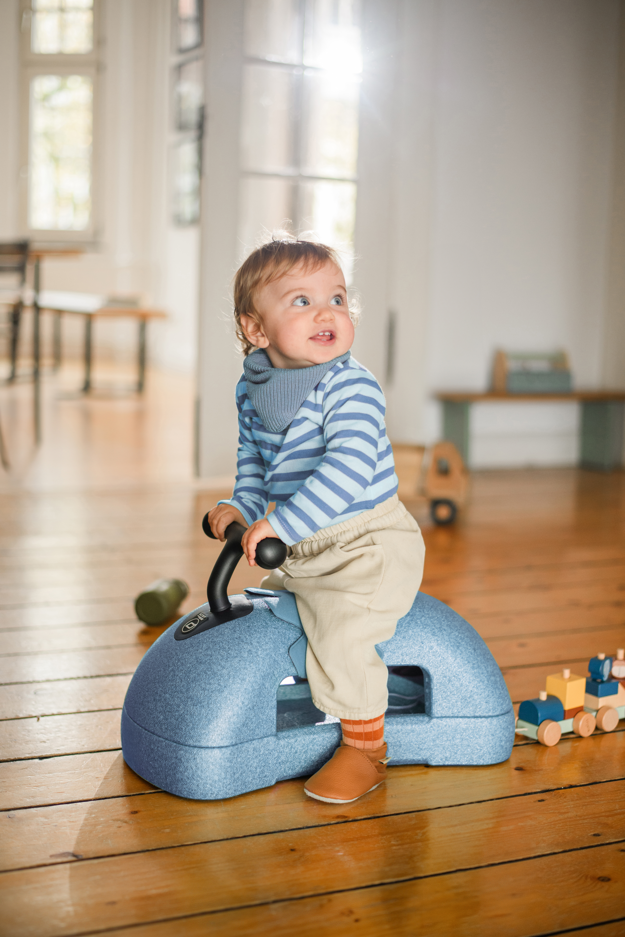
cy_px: 468
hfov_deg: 27.0
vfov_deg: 39.6
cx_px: 312
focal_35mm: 50
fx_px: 1302
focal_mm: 50
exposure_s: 1/125
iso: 640
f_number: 2
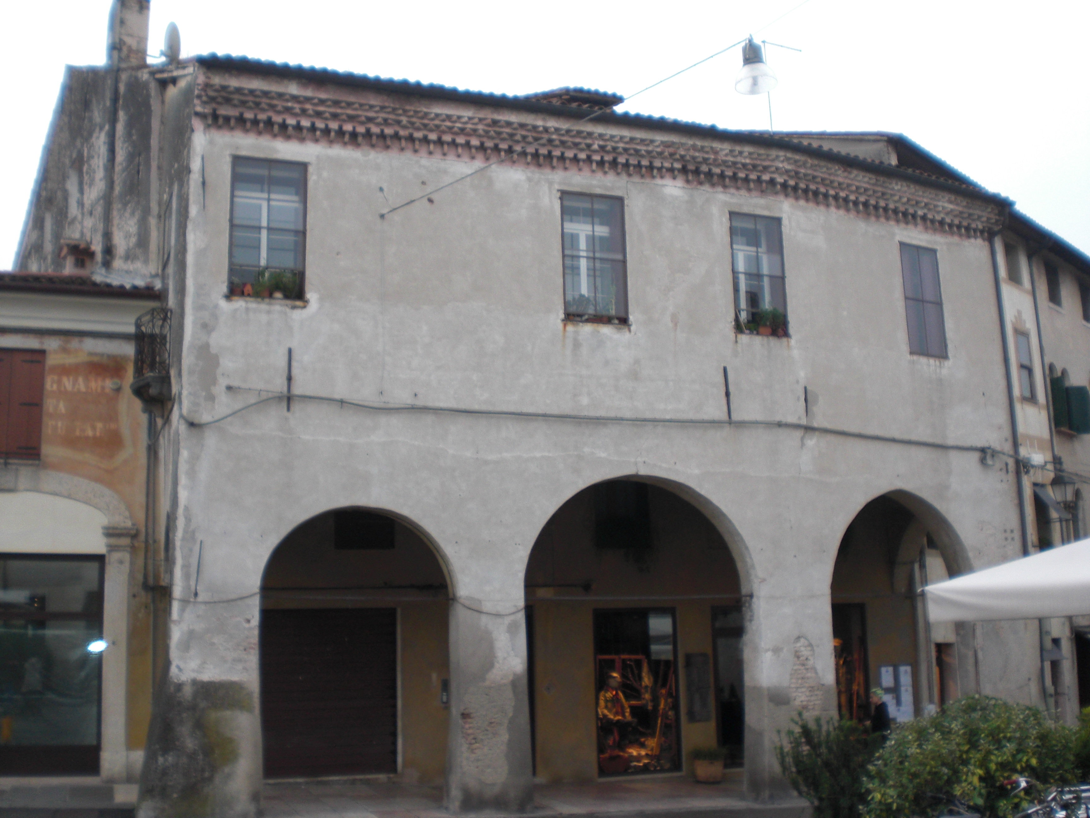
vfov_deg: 37.7
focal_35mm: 38
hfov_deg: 49.0
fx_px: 1197
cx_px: 545
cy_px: 409
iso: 100
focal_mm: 6.3
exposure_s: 1/100
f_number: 3.1
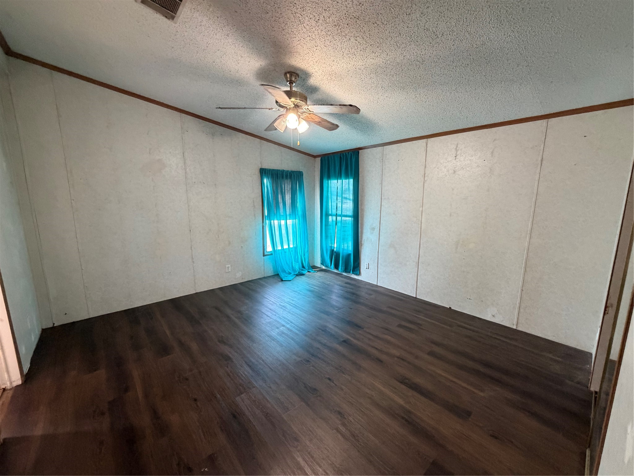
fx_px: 256
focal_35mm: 14
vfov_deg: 85.7
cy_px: 238
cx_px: 317
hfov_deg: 102.1
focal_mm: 2.22
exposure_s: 1/60
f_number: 2.2
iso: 400
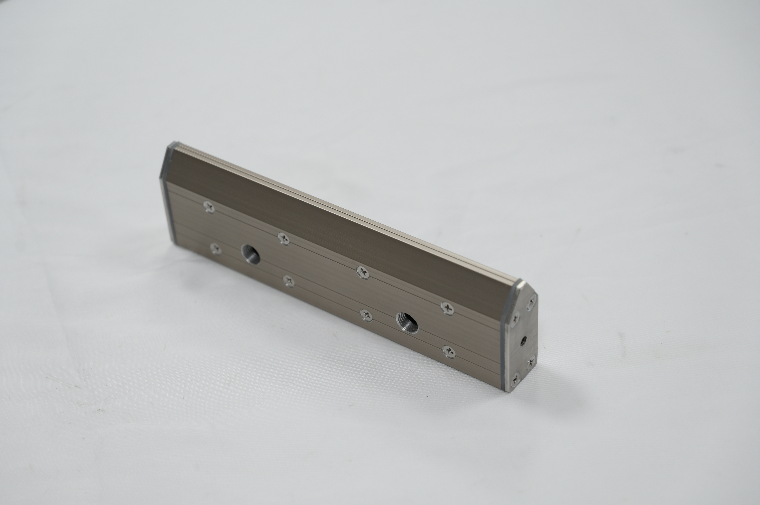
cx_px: 380
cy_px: 252
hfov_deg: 28.9
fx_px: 1477
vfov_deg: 19.4
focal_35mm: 70
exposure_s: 1/60
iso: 200
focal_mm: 70
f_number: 4
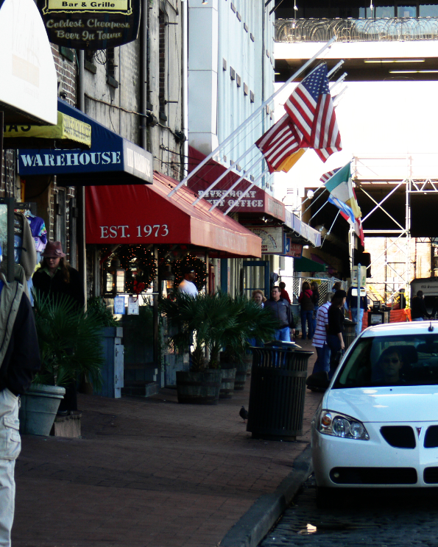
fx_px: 2658
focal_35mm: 164
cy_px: 273
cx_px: 119
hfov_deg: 9.4
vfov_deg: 11.8
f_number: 4
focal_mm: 26.5
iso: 80
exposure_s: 1/60
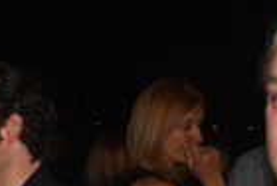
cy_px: 217
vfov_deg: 13.9
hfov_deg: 19.1
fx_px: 740
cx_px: -116
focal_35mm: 96
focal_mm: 20
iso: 800
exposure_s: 1/60
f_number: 5.6
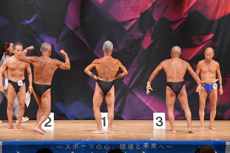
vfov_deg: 6.8
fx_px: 1290
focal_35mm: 202
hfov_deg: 10.2
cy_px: 76
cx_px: 115
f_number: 5.6
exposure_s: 1/400
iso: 5600
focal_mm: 135
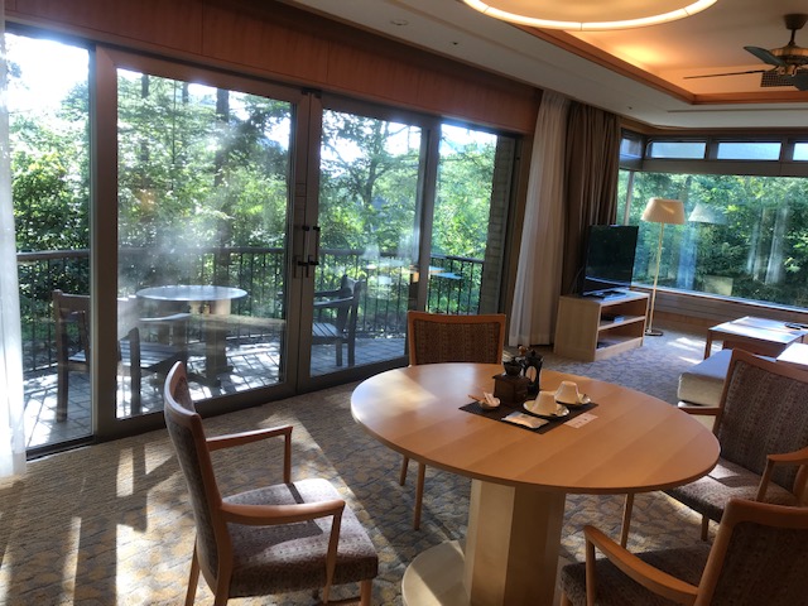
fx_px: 654
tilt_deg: -8.2
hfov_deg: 63.4
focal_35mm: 28
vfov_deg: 49.7
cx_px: 404
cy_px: 303
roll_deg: -4.0
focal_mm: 3.99
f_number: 1.8
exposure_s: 1/120
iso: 32
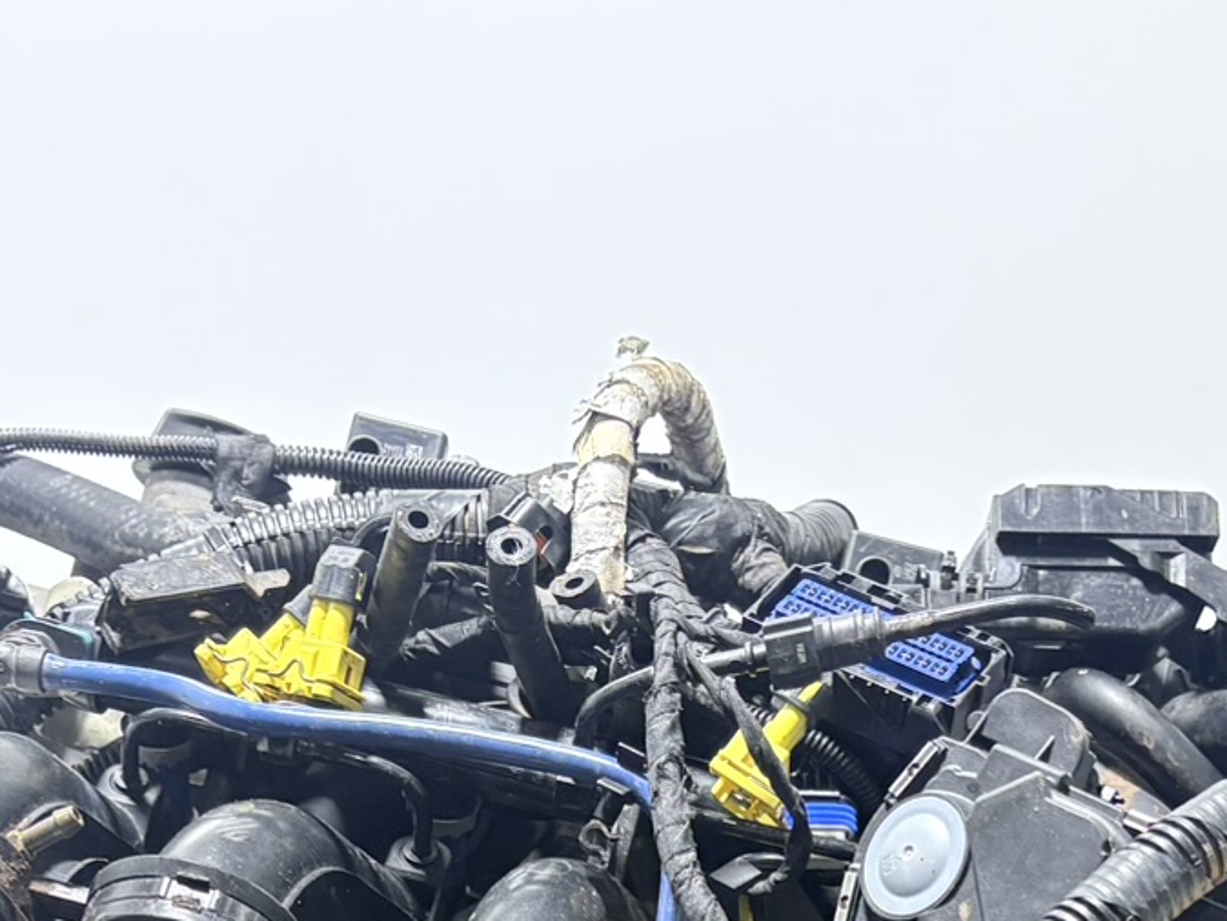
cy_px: 1309
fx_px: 2801
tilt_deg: -20.4
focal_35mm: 79
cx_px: 495
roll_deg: +1.6
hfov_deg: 24.7
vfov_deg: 17.2
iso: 160
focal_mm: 5.96
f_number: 1.6
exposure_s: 1/60
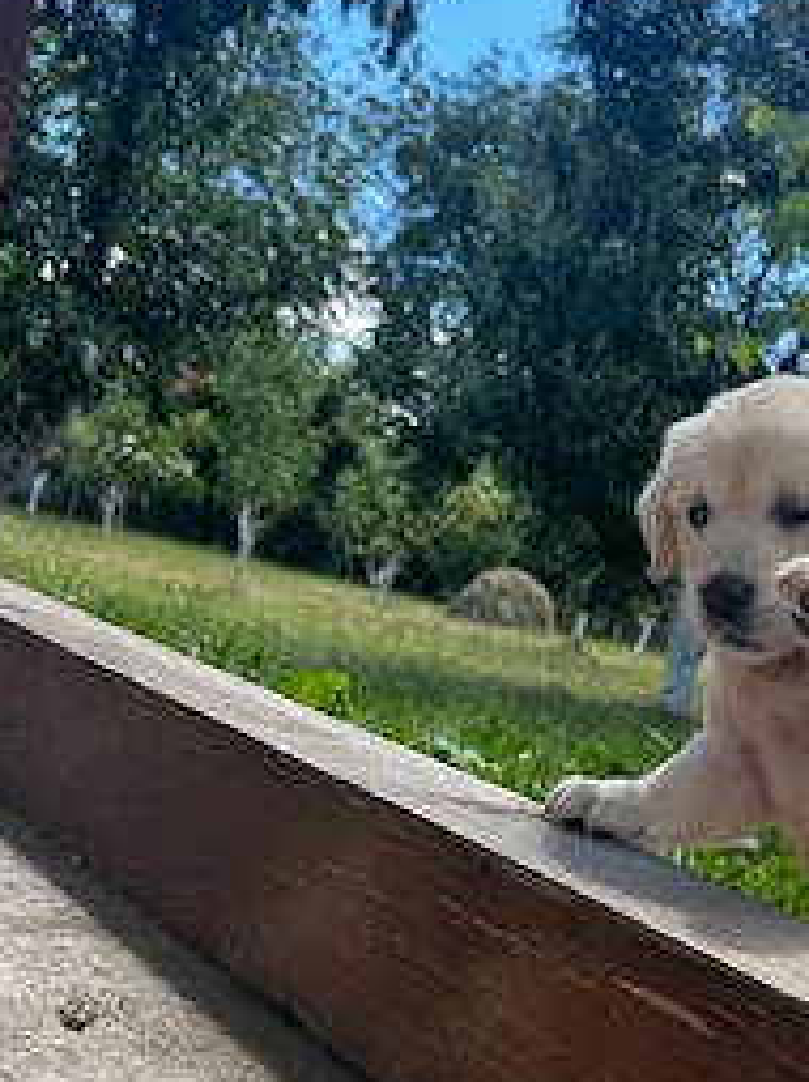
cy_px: 720
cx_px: 596
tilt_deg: -6.1
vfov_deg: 45.1
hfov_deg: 34.4
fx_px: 1280
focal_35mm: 41
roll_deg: -14.0
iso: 50
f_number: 1.5
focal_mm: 5.7
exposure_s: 1/840
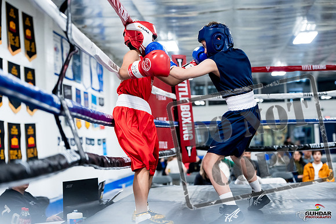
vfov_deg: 27.0
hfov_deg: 39.6
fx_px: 467
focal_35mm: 50
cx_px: 168
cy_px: 112
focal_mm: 50
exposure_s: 1/800
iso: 4000
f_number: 2.2
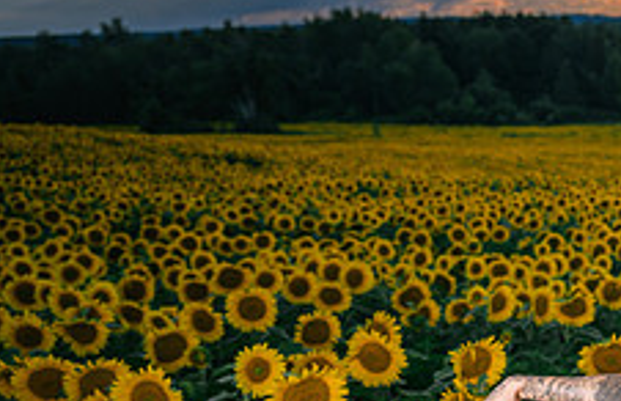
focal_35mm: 75
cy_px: 452
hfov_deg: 25.1
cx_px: 698
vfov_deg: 17.2
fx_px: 1281
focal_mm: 29
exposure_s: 1/200
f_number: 3.5
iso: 64
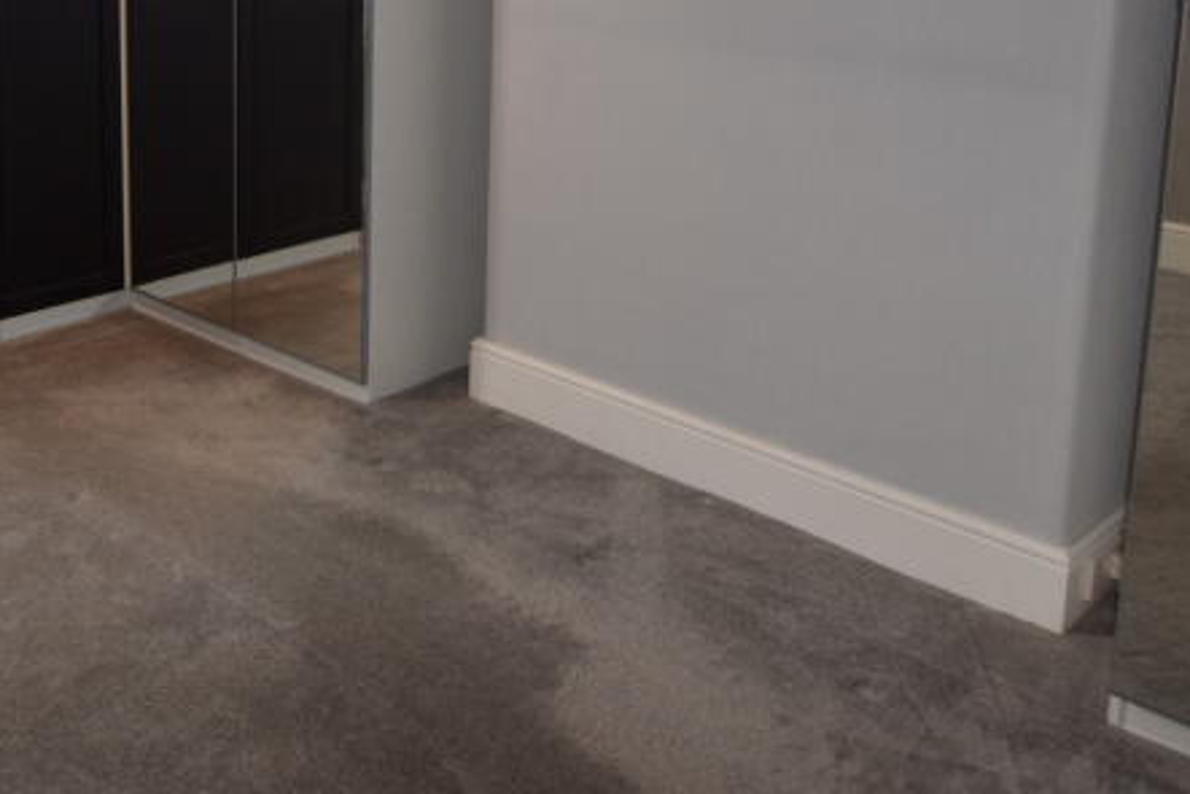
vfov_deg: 28.5
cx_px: 210
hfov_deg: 41.3
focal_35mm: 45
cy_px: 55
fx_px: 1493
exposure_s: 1/100
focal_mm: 13
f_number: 5
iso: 800
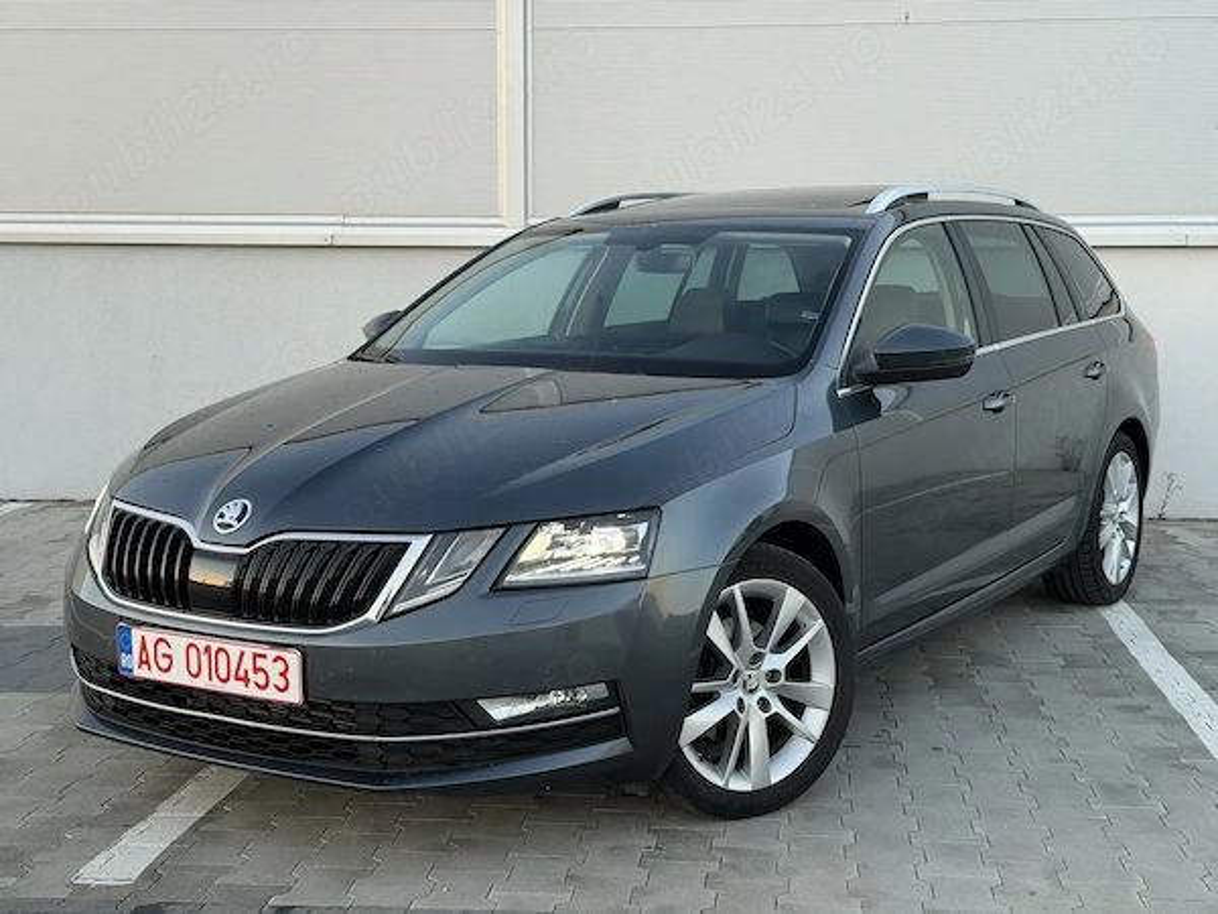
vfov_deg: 30.3
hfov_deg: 39.7
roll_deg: -0.2
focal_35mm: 48
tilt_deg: -6.9
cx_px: 609
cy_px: 457
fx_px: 1689
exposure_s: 1/199
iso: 125
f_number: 1.78
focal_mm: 6.76
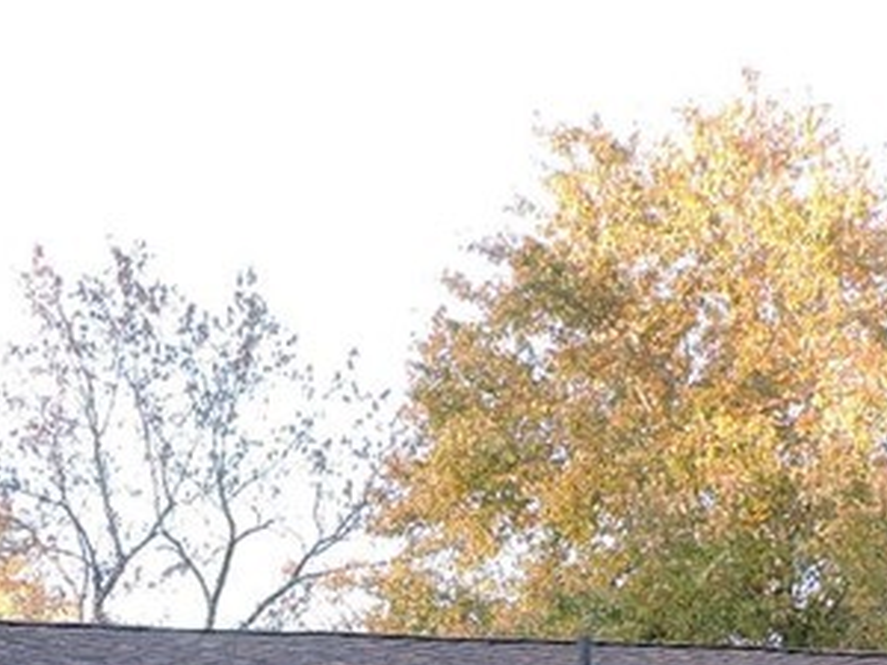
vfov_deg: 16.2
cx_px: 269
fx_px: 2101
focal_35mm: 82
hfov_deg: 23.7
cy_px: 1040
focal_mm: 4.3
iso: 100
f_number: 3
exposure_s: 1/60
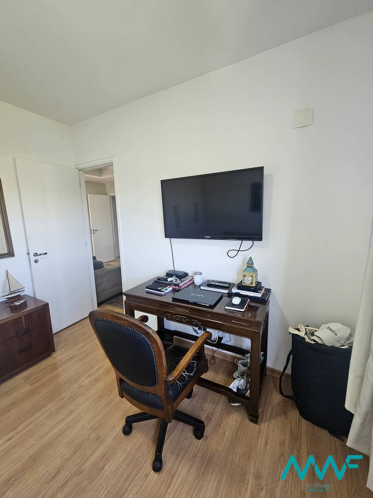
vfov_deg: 106.2
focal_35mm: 13
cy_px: 249
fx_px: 187
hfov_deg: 89.9
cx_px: 186
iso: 200
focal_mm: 2.2
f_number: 2.2
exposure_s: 1/77.4
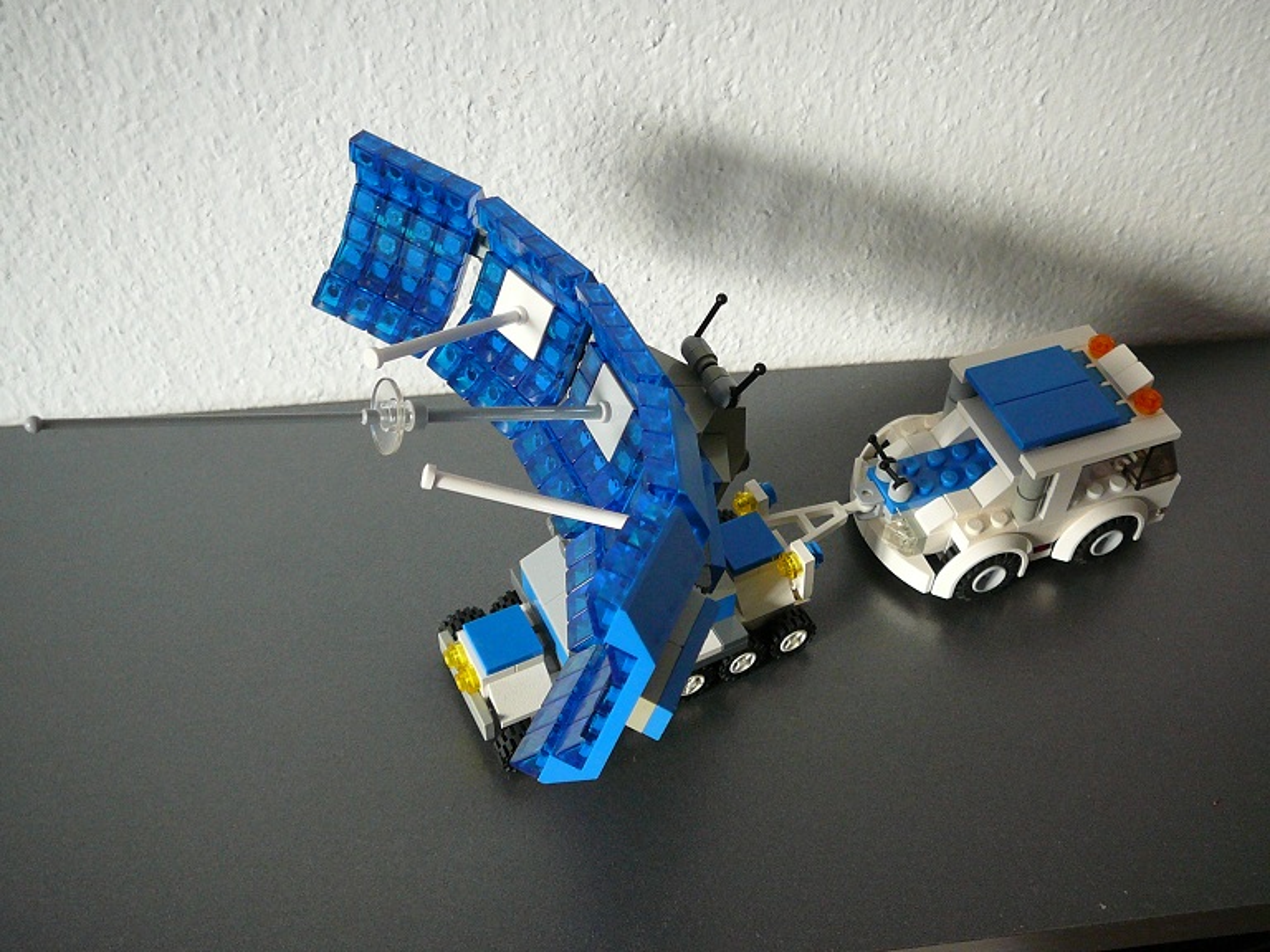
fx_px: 1284
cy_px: 476
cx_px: 635
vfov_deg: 40.7
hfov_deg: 52.6
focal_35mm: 35
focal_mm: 5.2
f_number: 2.8
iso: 200
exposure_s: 1/25
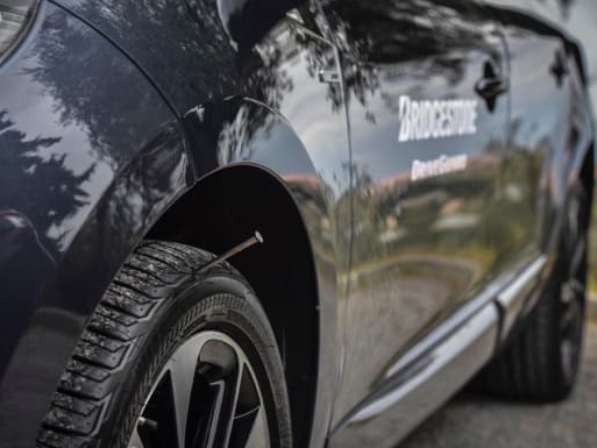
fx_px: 1449
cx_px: 260
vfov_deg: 17.6
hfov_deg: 23.3
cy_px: 240
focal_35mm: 84
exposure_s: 1/250
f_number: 9
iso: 1000
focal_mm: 70
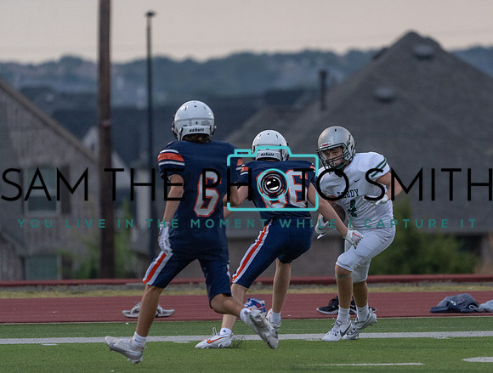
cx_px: 326
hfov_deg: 3.8
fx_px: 7460
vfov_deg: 2.9
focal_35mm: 522
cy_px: 217
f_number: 5.6
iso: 2500
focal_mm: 400
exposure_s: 1/1000
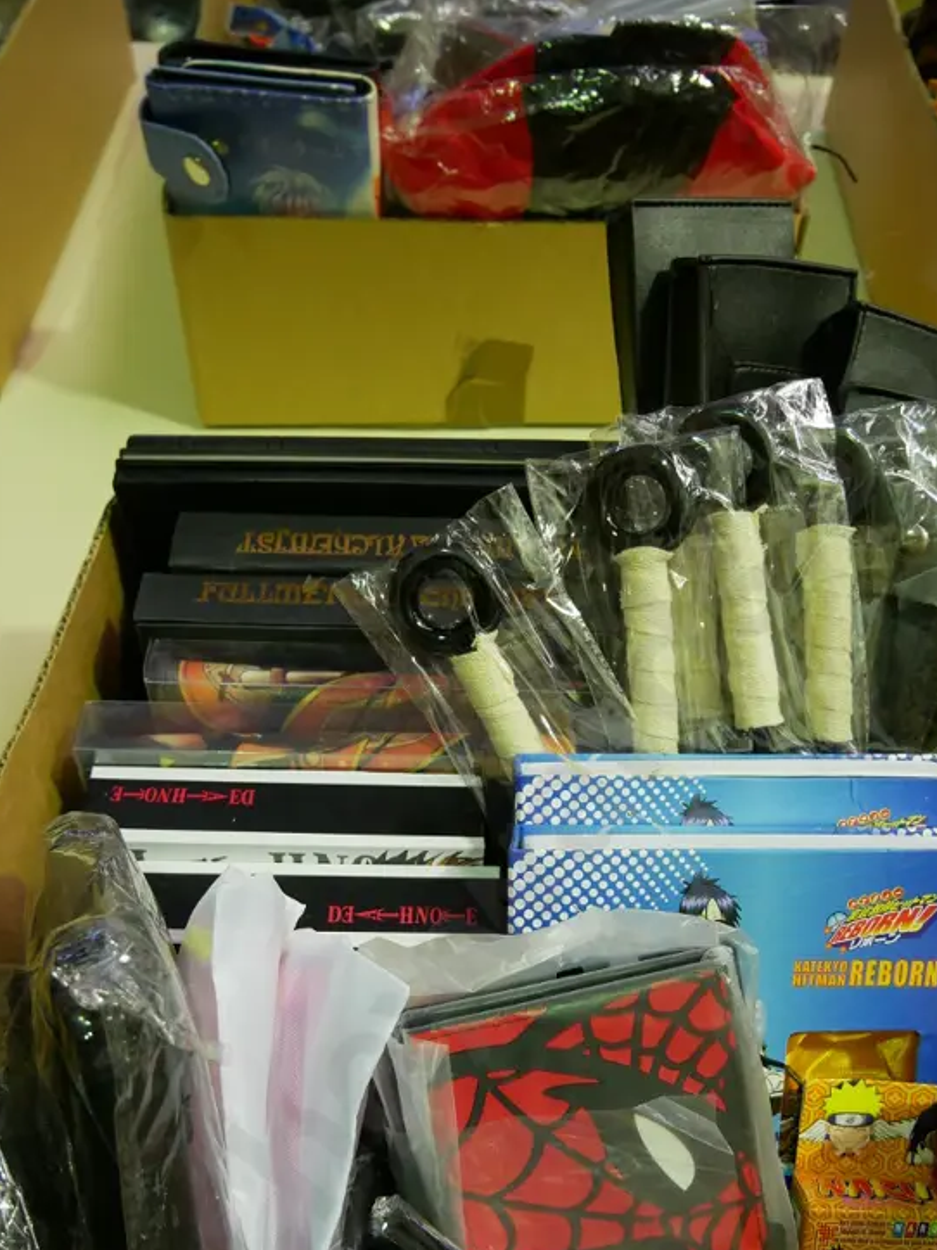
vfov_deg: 52.5
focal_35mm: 34
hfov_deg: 41.7
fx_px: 1227
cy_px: 871
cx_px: 527
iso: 800
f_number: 3.5
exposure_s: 1/60
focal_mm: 12
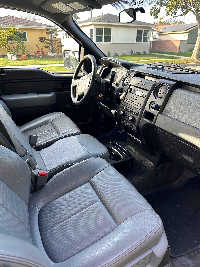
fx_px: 185
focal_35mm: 24
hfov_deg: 56.8
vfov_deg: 71.6
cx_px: 100
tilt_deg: -23.4
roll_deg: +0.4
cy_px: 134
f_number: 1.78
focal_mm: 6.86
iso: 64
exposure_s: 1/148
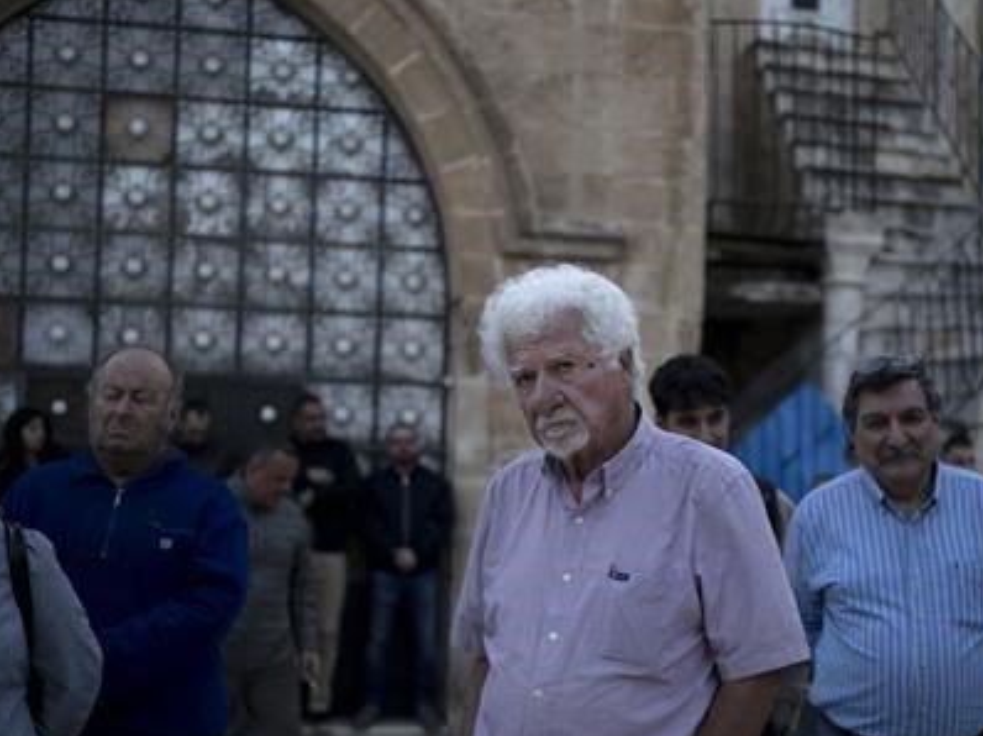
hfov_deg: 34.8
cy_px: 431
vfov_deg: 26.5
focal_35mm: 55
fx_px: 1561
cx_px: 595
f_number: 1.8
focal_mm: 35
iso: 400
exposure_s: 1/2000
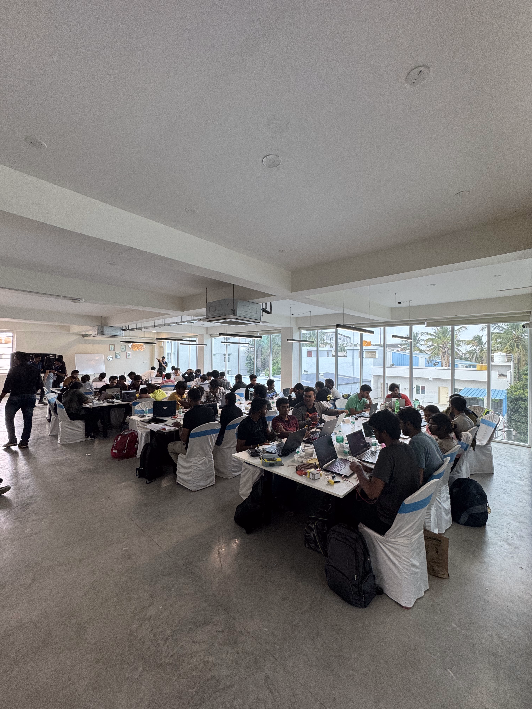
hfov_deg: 85.7
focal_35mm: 14
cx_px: 266
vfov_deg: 102.1
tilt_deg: -0.7
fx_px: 287
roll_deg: +1.0
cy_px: 354
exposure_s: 1/100
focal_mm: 2.22
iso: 125
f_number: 2.2
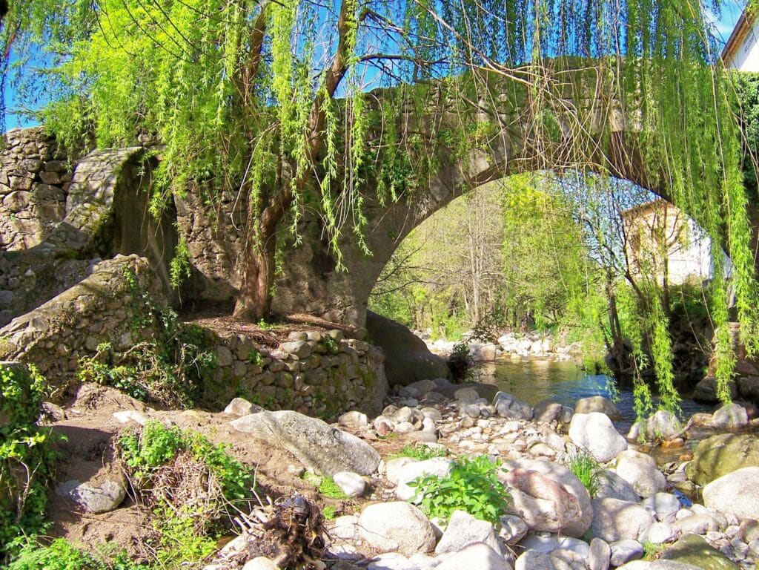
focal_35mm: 33
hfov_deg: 55.4
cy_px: 285
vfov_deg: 42.9
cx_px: 380
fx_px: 724
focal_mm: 5.5
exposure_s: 1/313
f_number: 3.4
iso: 79
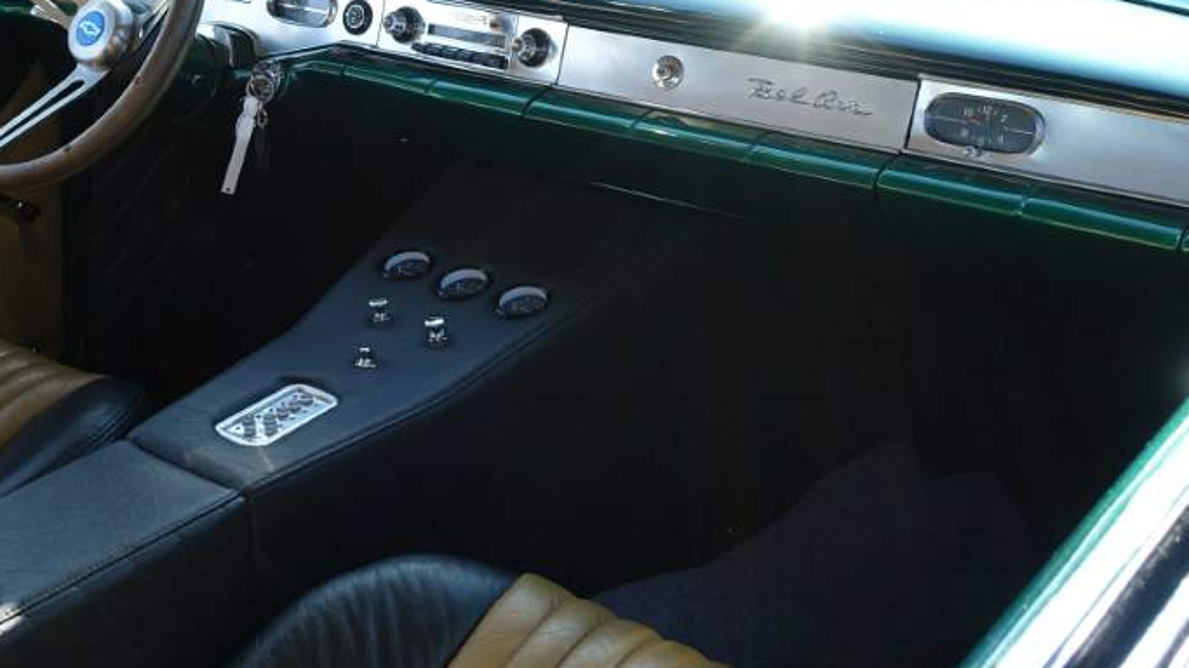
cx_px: 326
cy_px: 226
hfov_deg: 38.4
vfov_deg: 22.5
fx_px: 1671
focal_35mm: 53
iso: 125
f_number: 4
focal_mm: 10.89
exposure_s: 1/100
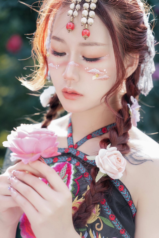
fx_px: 464
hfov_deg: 19.5
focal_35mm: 70
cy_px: 119
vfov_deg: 28.8
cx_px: 80
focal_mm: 70
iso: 100
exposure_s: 1/160
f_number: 3.2
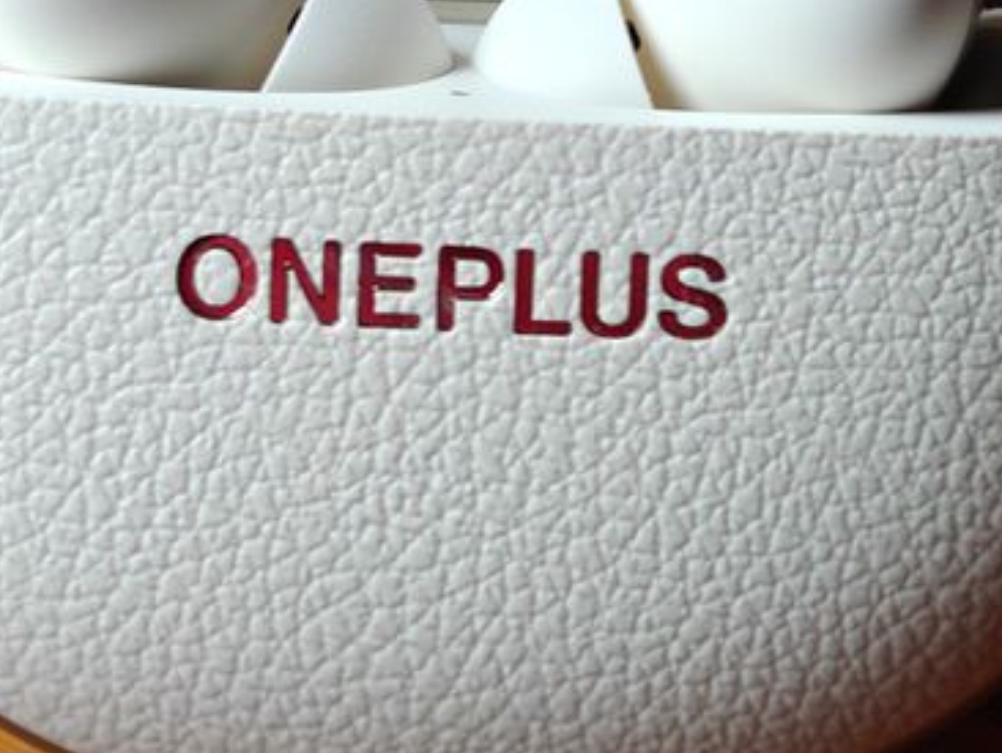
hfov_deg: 10.3
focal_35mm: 191
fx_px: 5532
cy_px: -11
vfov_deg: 7.7
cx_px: 561
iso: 100
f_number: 14
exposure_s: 1/135
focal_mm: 13.3
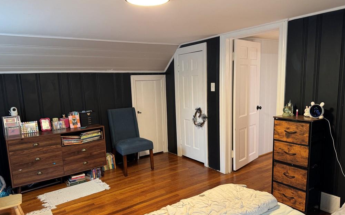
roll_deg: +2.9
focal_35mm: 26
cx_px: 171
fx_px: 244
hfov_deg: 70.4
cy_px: 119
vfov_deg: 47.5
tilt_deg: -8.8
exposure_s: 1/60
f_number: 1.78
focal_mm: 6.76
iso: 250
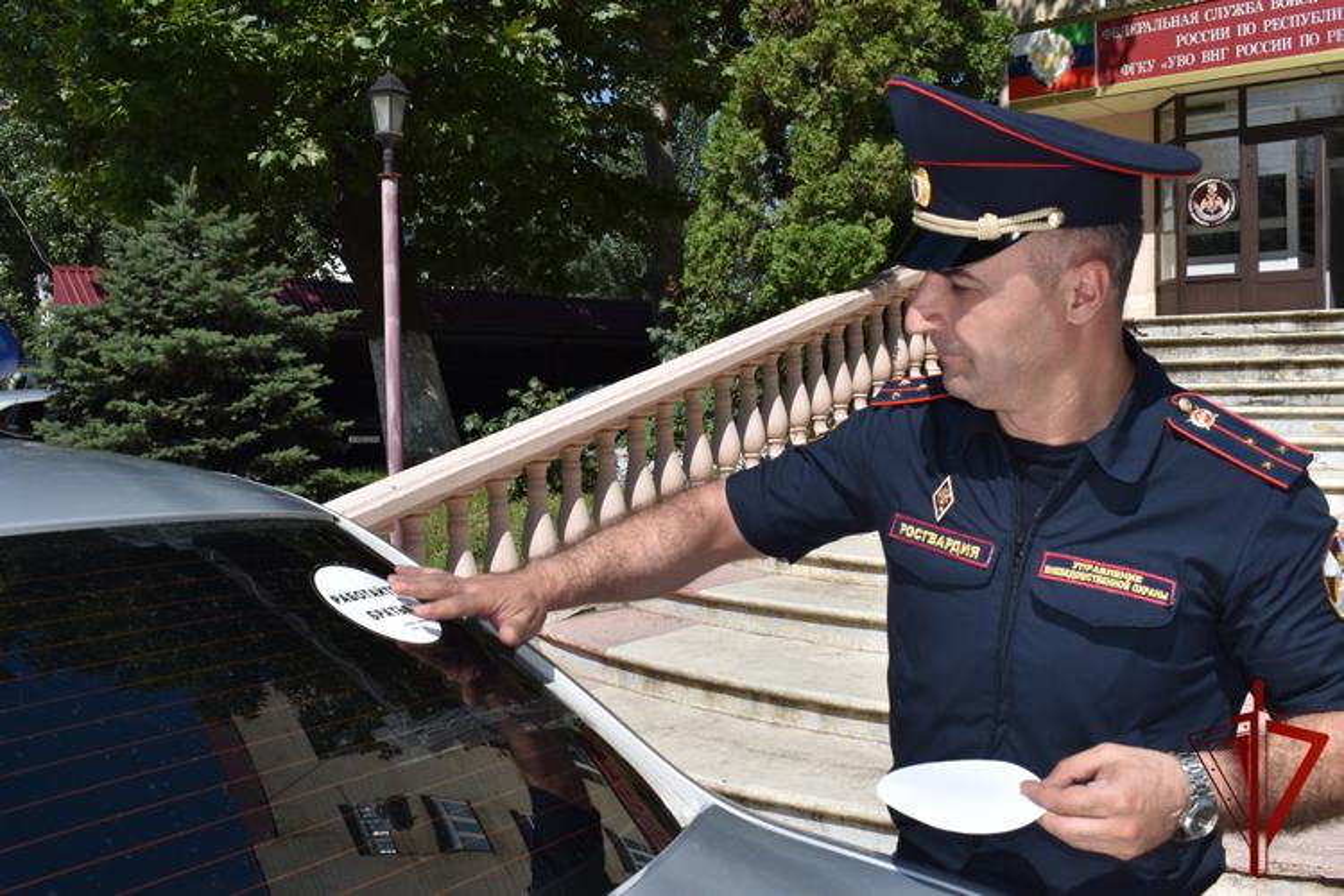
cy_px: 448
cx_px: 672
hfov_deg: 55.1
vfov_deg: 38.4
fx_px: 1288
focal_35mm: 34
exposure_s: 1/200
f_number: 14
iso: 100
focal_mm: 23
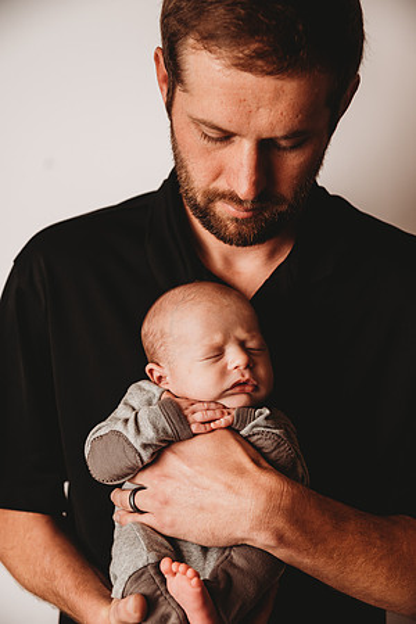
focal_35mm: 52
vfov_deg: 38.2
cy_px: 312
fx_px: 901
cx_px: 208
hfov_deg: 26.0
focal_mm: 52
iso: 100
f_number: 4
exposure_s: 1/160
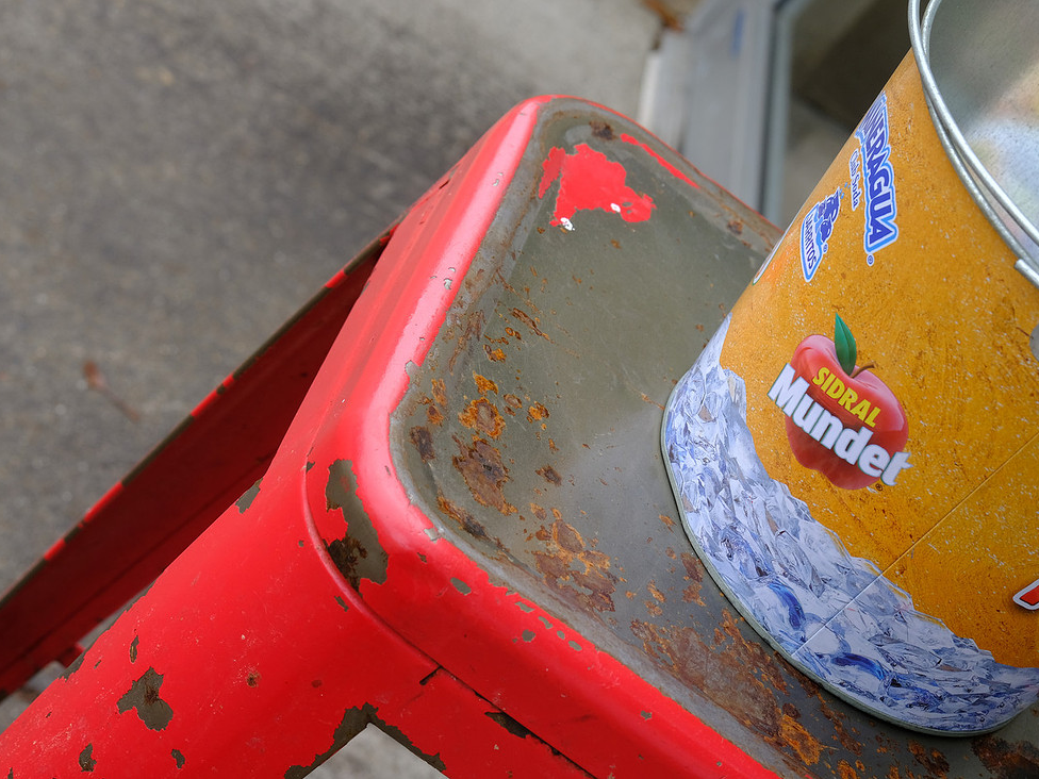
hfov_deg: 21.8
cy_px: 390
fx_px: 2701
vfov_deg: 16.4
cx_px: 555
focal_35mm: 90
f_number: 8
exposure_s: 1/80
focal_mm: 55
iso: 400
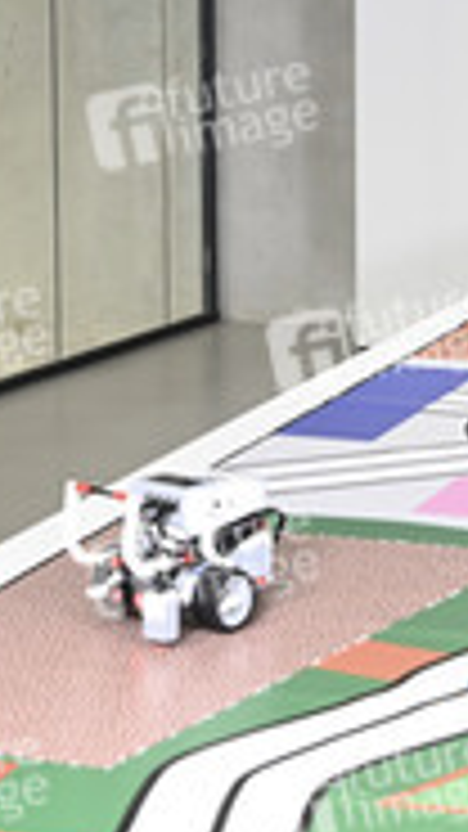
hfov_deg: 9.1
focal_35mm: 133
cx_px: 263
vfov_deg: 16.1
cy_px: 229
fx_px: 2935
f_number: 6.3
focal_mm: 52
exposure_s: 1/200
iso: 4000
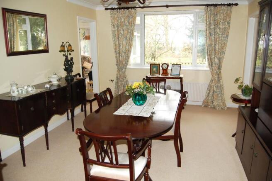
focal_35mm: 27
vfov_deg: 47.8
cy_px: 90
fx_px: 204
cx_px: 136
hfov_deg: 67.4
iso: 400
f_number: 3.5
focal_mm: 18
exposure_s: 1/60
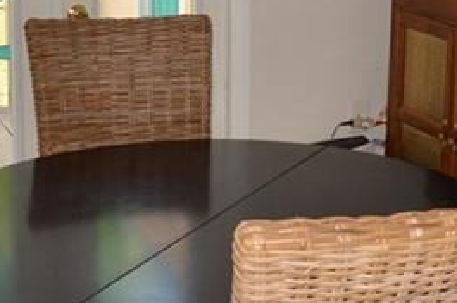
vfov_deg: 15.4
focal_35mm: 87
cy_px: -3
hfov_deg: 23.0
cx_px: 390
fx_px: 1102
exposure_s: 1/100
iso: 400
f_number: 8
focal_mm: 15
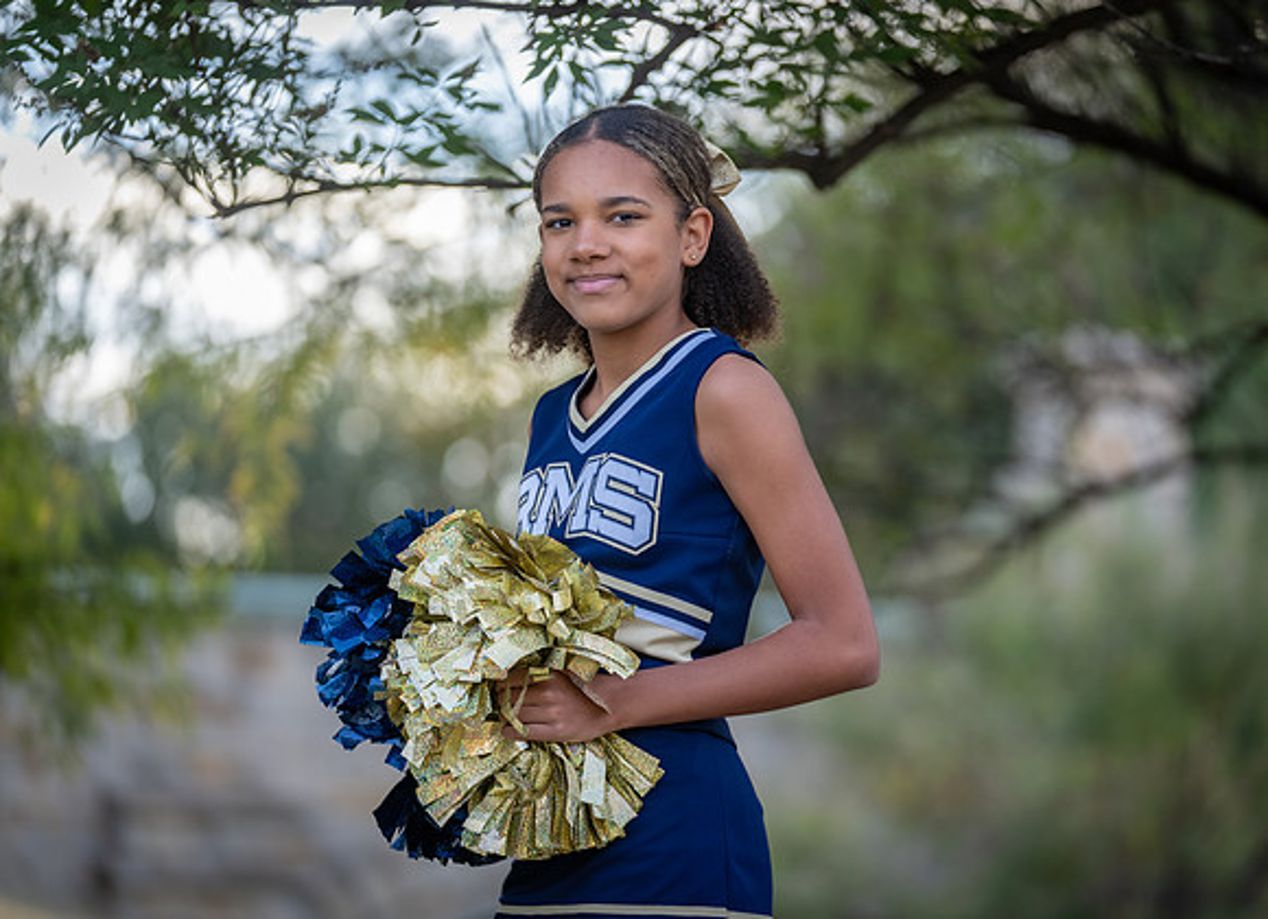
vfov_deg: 9.2
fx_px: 5686
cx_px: 689
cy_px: 459
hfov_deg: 12.7
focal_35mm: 157
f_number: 2.8
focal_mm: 146
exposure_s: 1/320
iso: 160
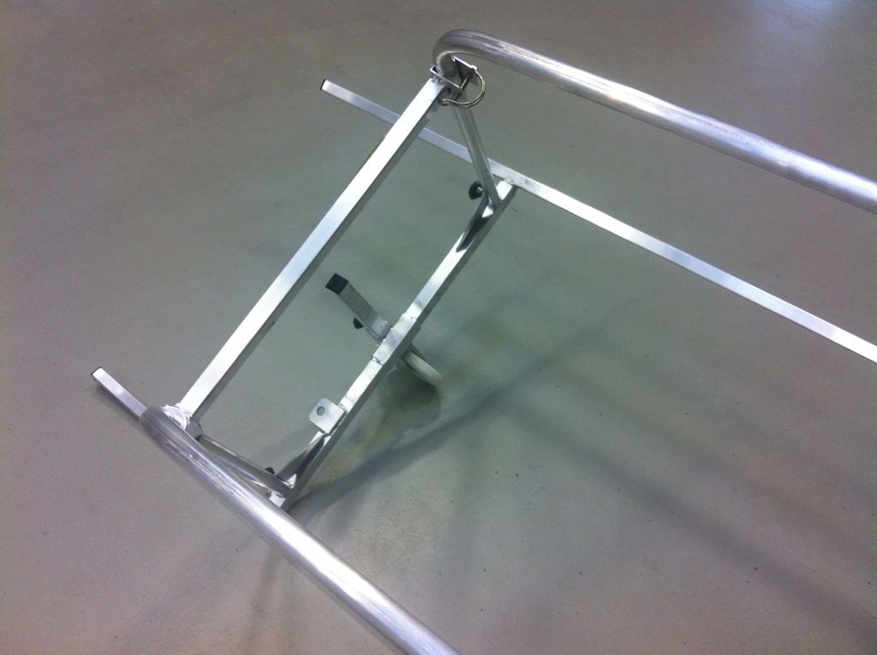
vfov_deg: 40.6
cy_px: 328
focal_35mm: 35
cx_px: 438
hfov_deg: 52.7
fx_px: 885
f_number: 2.8
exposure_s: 1/20
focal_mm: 3.85
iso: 80
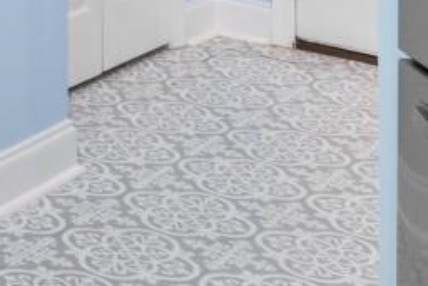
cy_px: -426
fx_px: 1356
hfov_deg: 14.3
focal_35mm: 114
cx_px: -483
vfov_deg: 10.3
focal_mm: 12
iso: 100
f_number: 4.8
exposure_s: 1/5
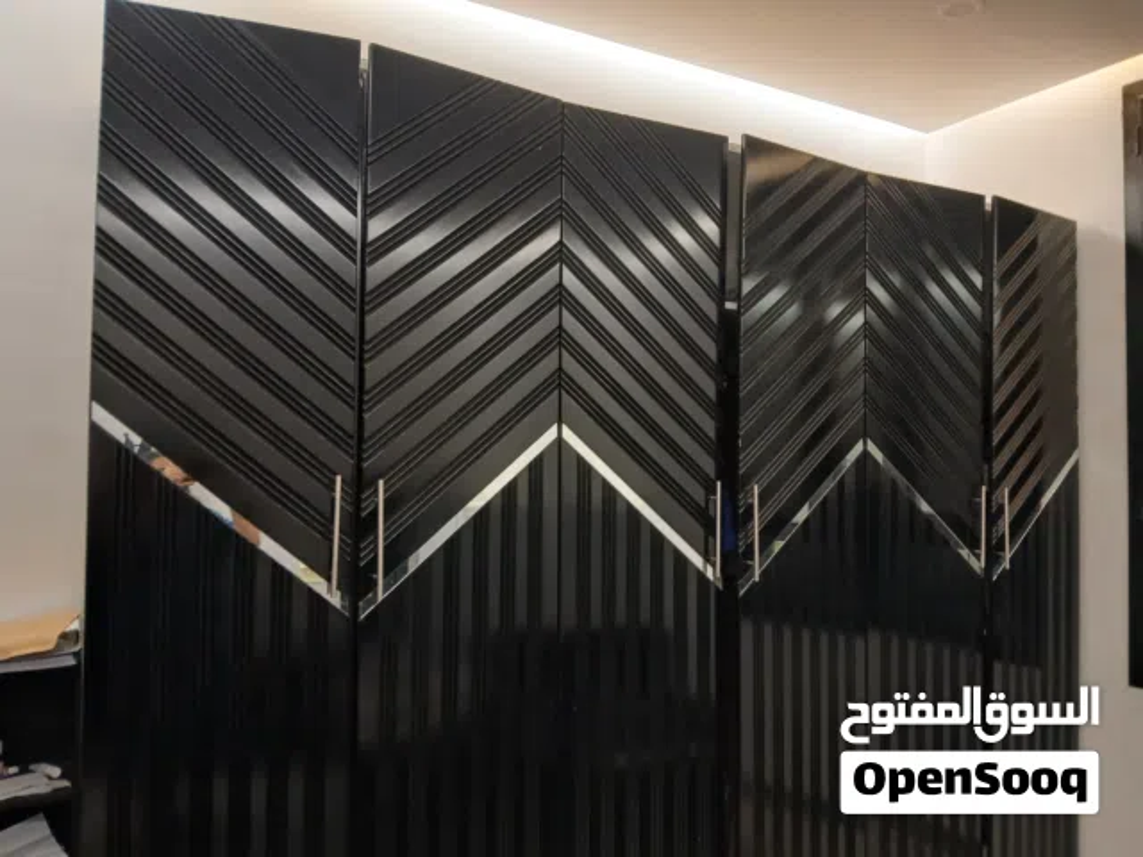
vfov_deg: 53.1
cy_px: 428
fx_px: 859
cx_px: 572
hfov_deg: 67.3
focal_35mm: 26
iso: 250
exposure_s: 1/25
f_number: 1.8
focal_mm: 3.98
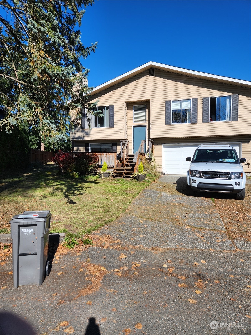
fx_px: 222
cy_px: 168
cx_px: 126
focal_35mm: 23
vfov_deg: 73.9
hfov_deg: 58.9
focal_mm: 5.4
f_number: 1.8
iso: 20
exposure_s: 1/1770
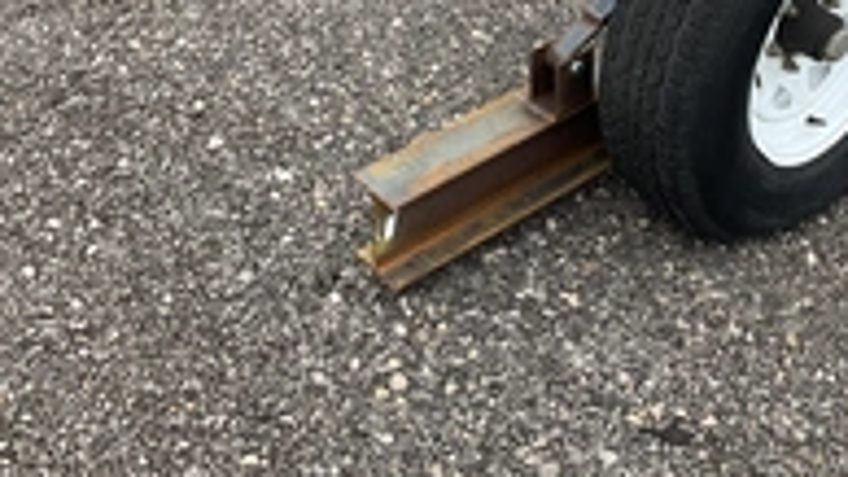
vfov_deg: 17.8
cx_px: 590
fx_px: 1461
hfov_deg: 32.0
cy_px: -61
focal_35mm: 65
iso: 25
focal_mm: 3
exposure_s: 1/657
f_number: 1.8
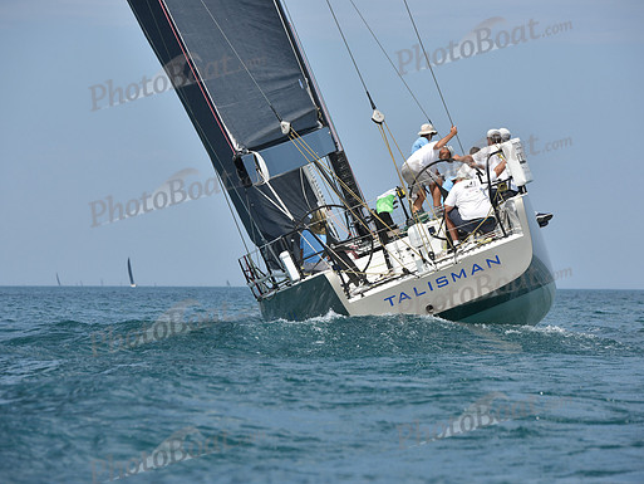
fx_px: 3945
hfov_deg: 9.3
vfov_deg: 7.0
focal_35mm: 212
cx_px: 331
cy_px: 242
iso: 250
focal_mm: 195
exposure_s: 1/1250
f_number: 9
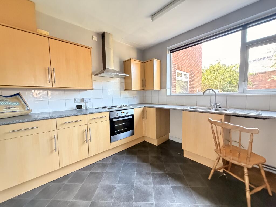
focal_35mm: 14
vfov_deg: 85.7
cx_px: 138
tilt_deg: -5.4
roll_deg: +0.7
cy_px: 104
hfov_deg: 102.1
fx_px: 112
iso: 800
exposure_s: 1/60
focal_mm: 2.22
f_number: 2.2
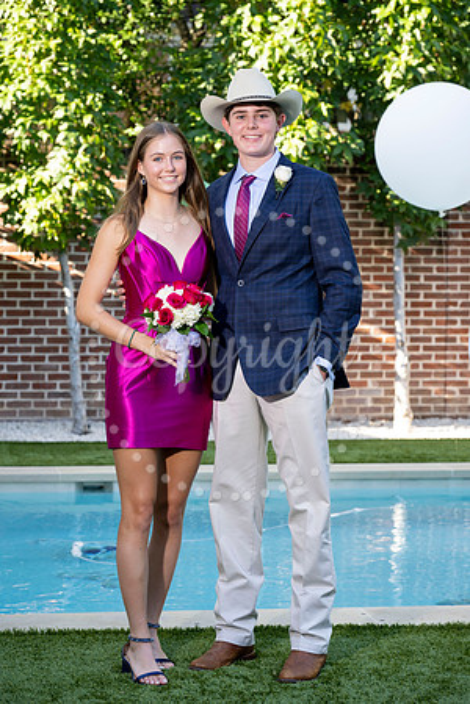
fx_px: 1704
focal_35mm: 87
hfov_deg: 15.7
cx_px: 235
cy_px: 352
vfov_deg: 23.4
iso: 400
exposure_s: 1/200
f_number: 5
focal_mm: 87
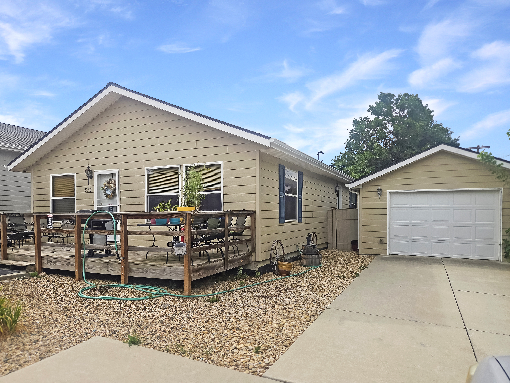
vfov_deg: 58.9
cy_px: 192
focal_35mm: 23
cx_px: 255
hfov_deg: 73.9
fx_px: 339
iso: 80
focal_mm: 5.4
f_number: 1.8
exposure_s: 1/4274
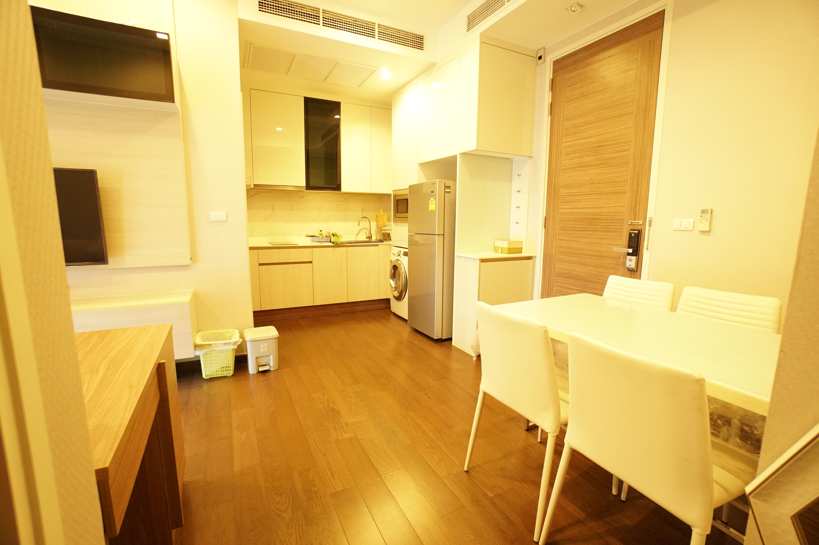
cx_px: 410
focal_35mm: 15
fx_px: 341
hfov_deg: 100.4
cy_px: 272
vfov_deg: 77.2
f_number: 4
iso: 3200
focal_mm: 10
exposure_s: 1/20
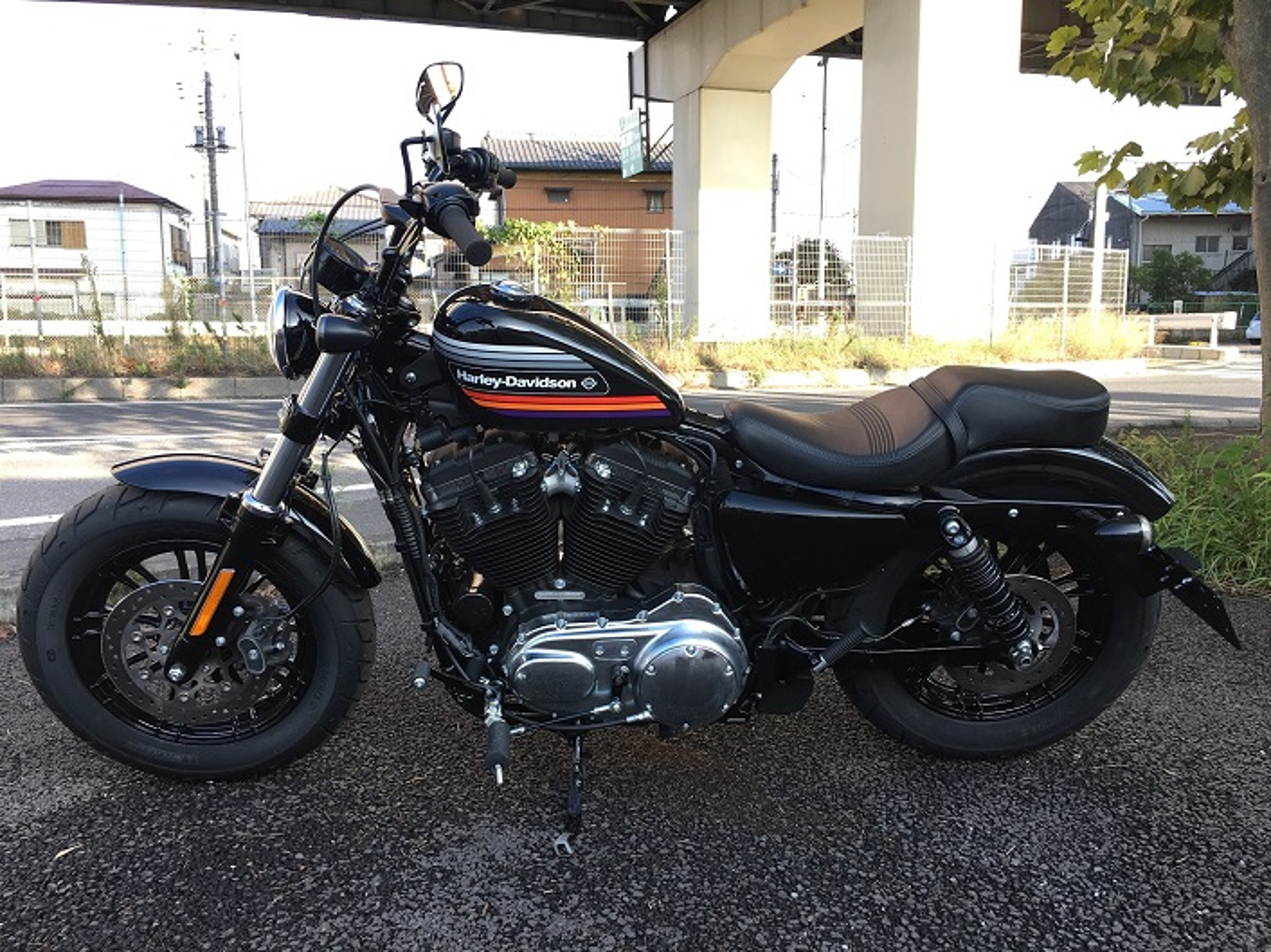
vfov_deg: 48.2
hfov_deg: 61.7
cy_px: 476
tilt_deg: -6.4
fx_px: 1064
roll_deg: -1.0
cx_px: 636
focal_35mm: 29
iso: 25
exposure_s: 1/122
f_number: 2.2
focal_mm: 4.15
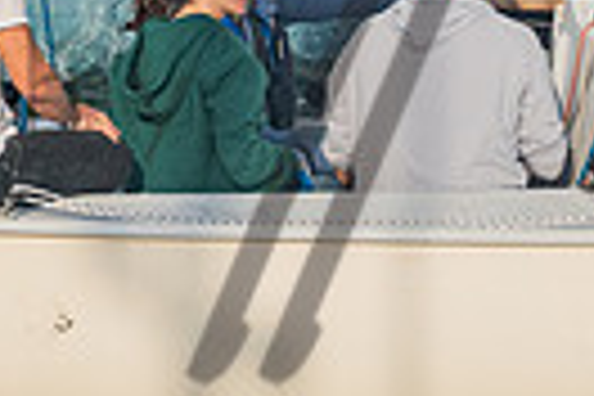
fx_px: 5593
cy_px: -370
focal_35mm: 339
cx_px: -254
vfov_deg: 4.0
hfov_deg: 6.0
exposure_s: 1/800
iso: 400
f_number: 8
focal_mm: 65
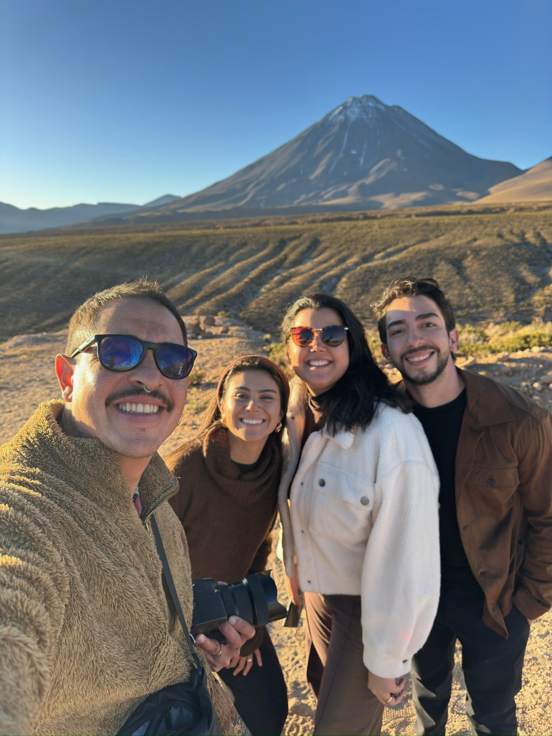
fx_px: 510
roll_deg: -0.8
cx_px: 276
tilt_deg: -15.8
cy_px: 368
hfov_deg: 56.8
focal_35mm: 24
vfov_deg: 71.6
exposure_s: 1/824
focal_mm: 6.76
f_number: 1.78
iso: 100
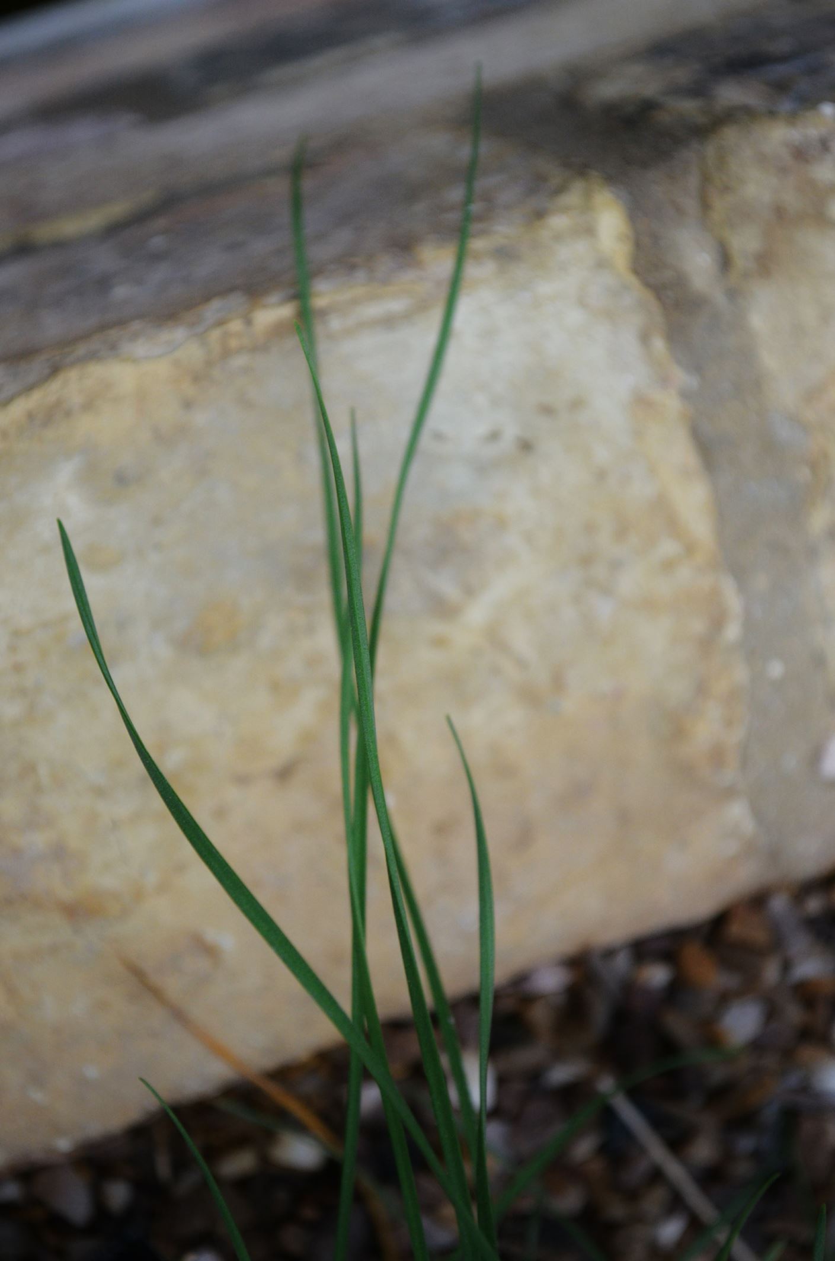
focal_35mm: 82
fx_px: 2884
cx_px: 418
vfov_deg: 24.7
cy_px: 630
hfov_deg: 16.5
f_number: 5.6
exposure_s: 1/160
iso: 1250
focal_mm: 55
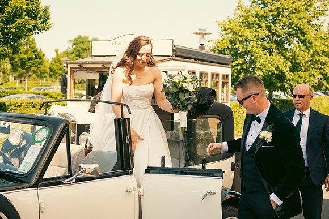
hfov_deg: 36.2
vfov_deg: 24.6
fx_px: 503
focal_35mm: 55
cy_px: 110
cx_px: 164
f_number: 3.5
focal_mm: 55
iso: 125
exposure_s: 1/400
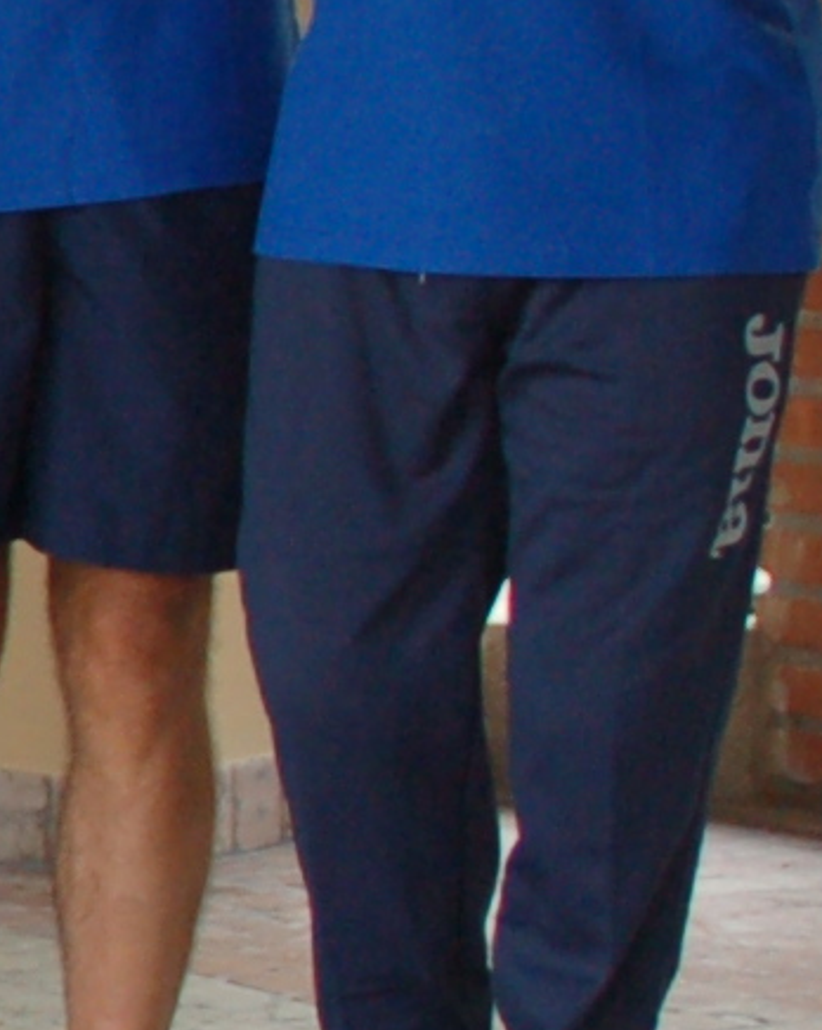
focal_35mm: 272
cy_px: 376
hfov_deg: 5.2
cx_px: -2166
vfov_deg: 7.1
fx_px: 8283
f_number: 4
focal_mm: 28
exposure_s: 1/125
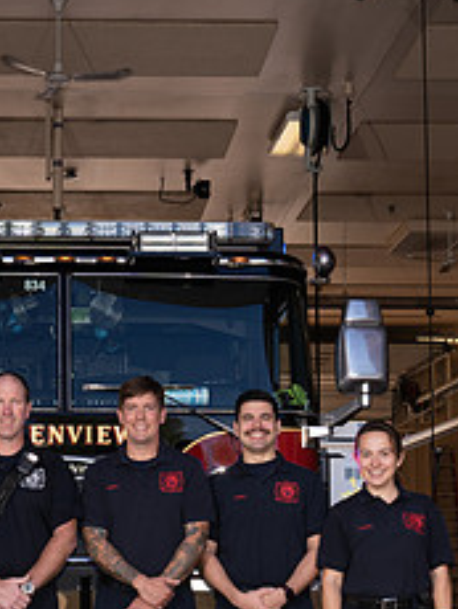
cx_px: 79
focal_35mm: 80
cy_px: 436
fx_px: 1409
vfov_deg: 24.2
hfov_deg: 18.3
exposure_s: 1/200
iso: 250
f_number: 8
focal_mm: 33
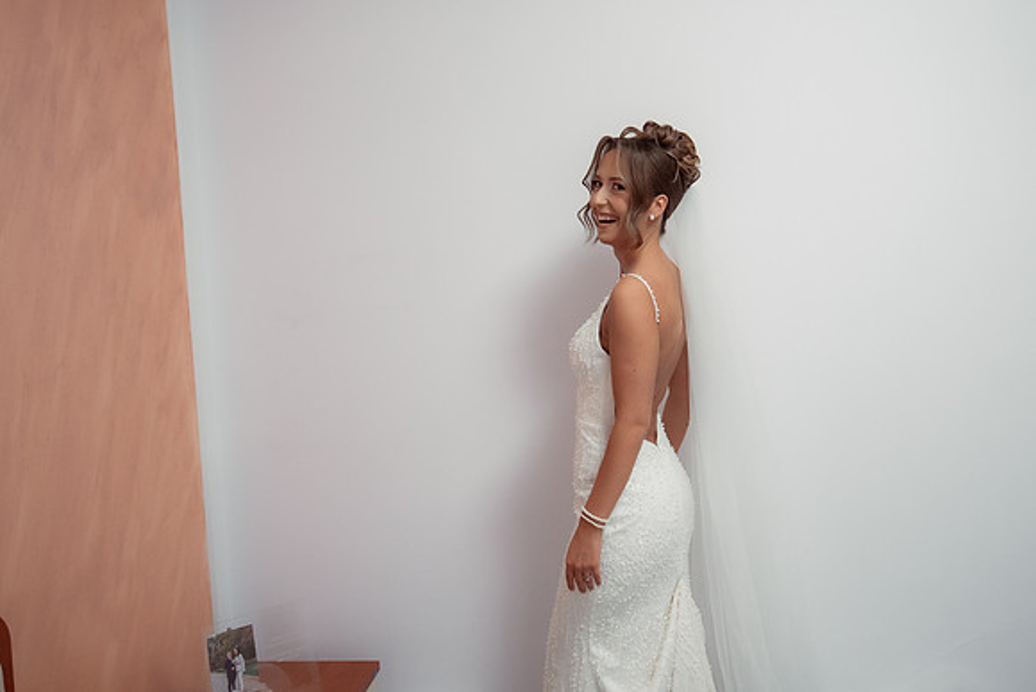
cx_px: 609
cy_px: 321
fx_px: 870
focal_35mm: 30
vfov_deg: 43.3
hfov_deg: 61.1
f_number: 2.8
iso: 1250
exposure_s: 1/640
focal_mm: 21
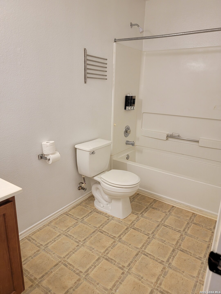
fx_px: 204
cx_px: 110
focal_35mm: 24
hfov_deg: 56.8
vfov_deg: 71.6
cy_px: 147
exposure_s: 1/120
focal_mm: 6.7
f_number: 1.8
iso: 200
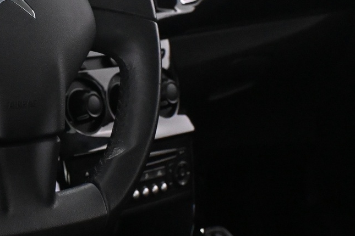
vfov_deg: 13.1
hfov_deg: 19.0
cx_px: -28
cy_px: 21
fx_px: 1022
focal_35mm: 104
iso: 5600
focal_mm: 27.5
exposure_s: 1/60
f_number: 4.5
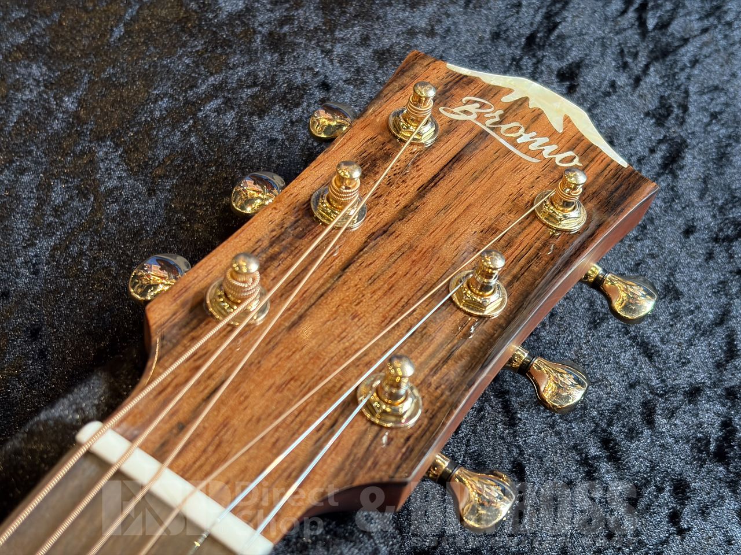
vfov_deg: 28.0
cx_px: 370
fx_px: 1113
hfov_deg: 36.8
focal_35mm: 52
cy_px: 278
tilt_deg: -60.7
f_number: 1.6
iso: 100
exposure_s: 1/60
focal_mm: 5.96
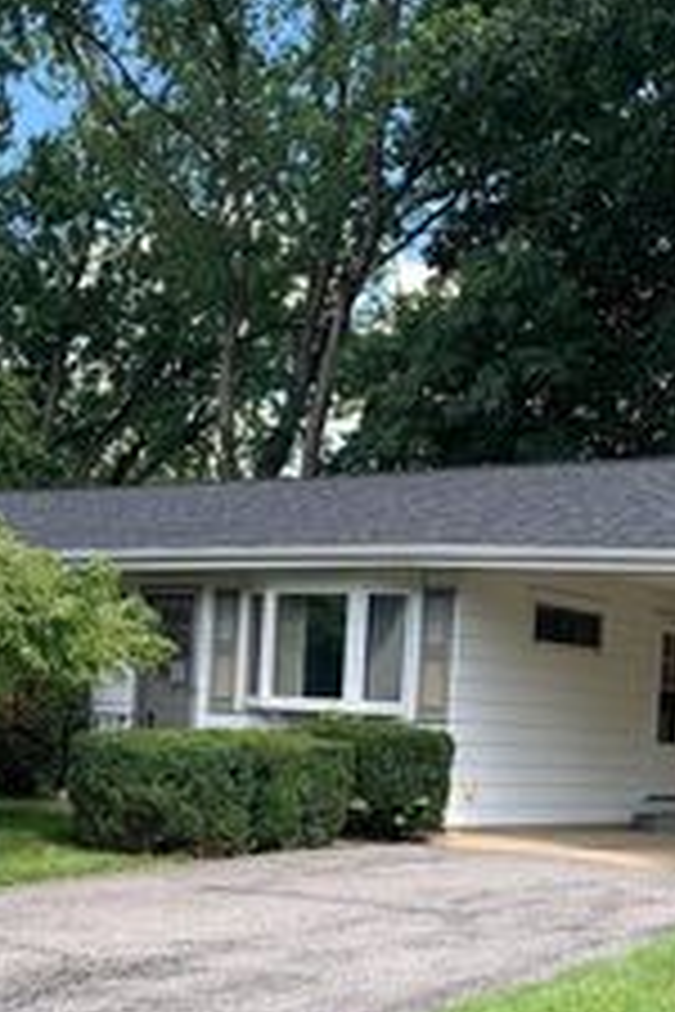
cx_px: 310
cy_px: 744
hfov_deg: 22.6
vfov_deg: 32.8
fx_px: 1687
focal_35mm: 60
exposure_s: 1/437
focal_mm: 4.25
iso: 25
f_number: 1.8
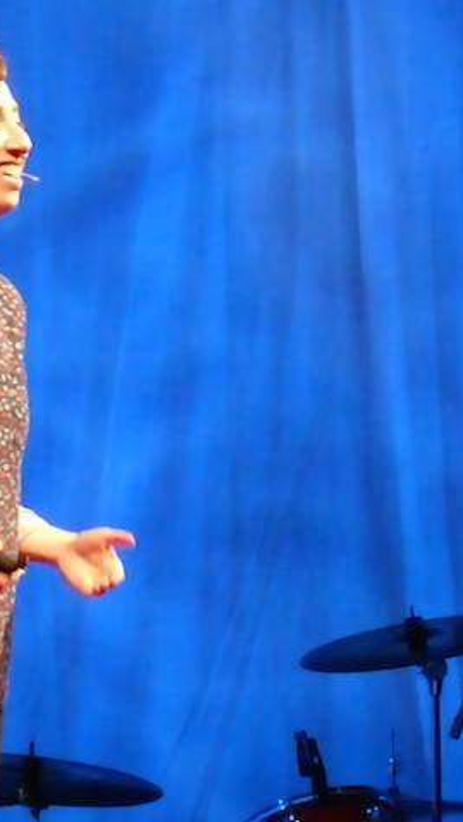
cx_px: -67
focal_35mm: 426
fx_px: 9294
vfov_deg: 5.1
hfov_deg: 2.9
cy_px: 411
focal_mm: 47.3
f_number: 5.8
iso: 3200
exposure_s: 1/25
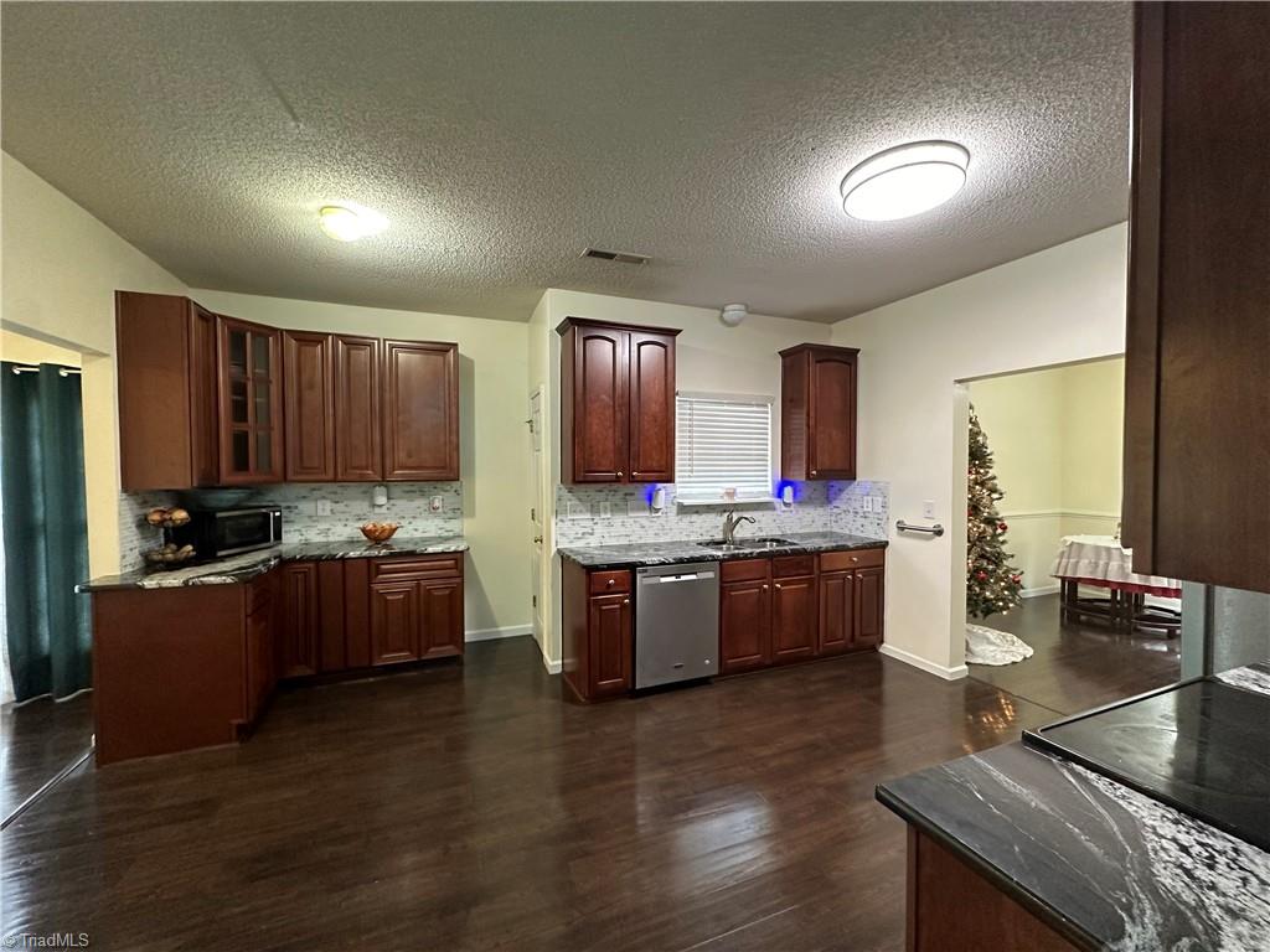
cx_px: 635
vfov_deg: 85.7
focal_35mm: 14
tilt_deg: -1.1
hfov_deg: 102.1
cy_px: 476
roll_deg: -0.4
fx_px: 514
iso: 320
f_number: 2.2
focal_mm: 2.22
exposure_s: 1/60
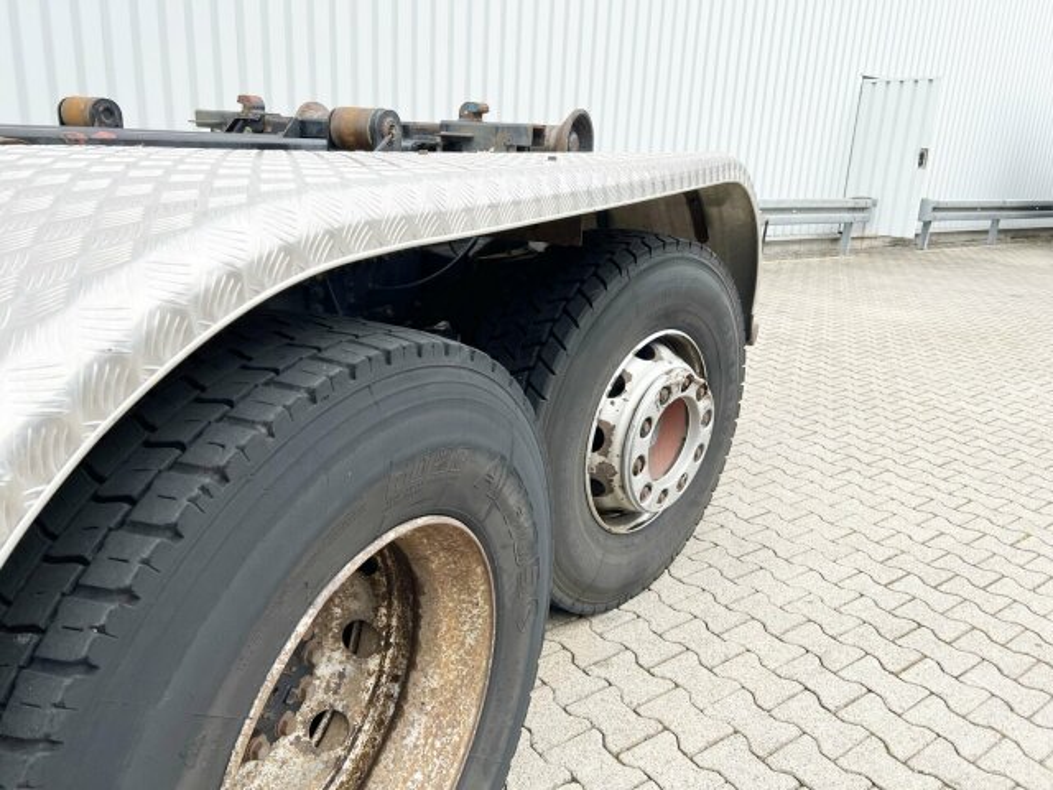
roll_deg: -2.6
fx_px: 791
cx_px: 526
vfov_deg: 53.1
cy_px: 395
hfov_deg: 67.3
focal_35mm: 26
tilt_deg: -14.9
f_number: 1.5
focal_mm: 5.7
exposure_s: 1/1901
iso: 50
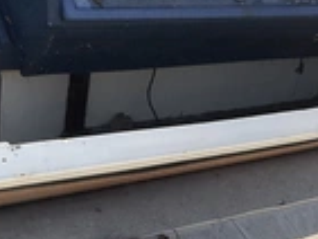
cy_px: 295
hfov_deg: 23.6
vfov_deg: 17.1
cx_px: 237
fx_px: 754
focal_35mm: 82
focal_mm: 3
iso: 25
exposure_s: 1/1311
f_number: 1.8
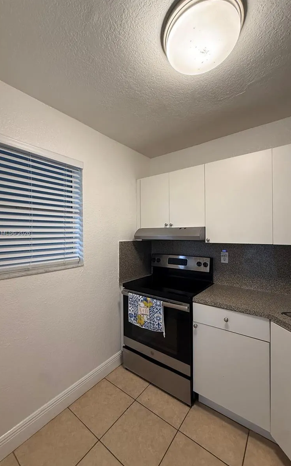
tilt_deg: +0.4
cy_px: 234
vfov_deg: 101.5
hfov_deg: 74.7
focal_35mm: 15
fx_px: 190
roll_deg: +1.2
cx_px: 134
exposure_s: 1/120
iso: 250
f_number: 2.2
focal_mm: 2.22
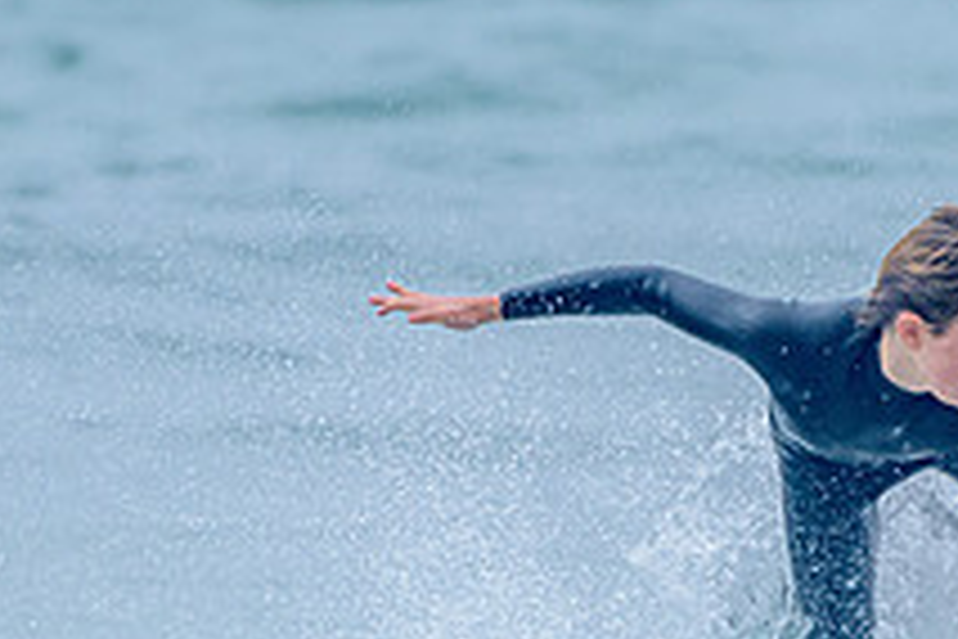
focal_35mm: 1707
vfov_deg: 0.8
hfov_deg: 1.2
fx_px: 45422
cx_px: 904
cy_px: 664
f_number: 5.6
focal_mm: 500
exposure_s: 1/2000
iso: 800
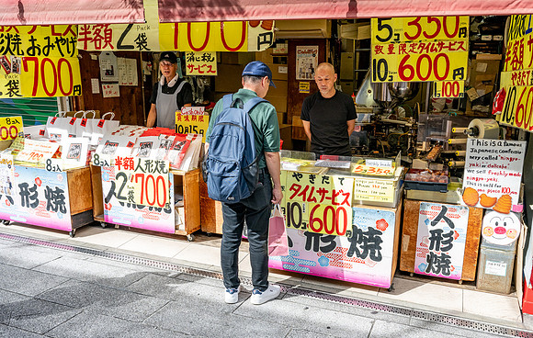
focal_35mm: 29
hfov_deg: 64.1
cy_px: 180
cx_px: 312
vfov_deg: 43.6
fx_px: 422
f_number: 8
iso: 360
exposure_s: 1/320
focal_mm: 24
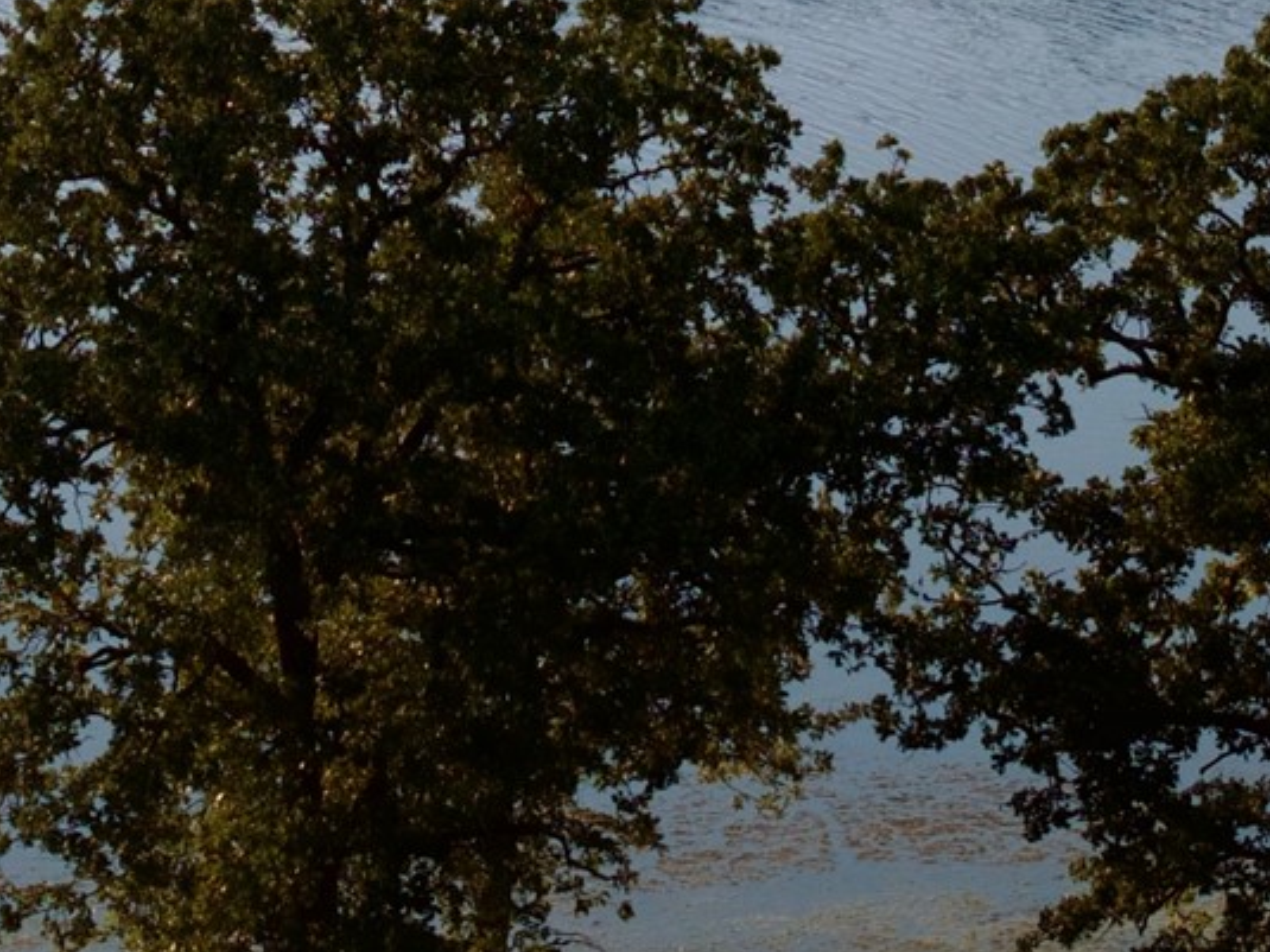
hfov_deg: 7.4
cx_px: 477
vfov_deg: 5.5
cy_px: -679
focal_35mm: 268
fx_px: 9830
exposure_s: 1/40
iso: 180
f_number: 2.8
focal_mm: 19.35
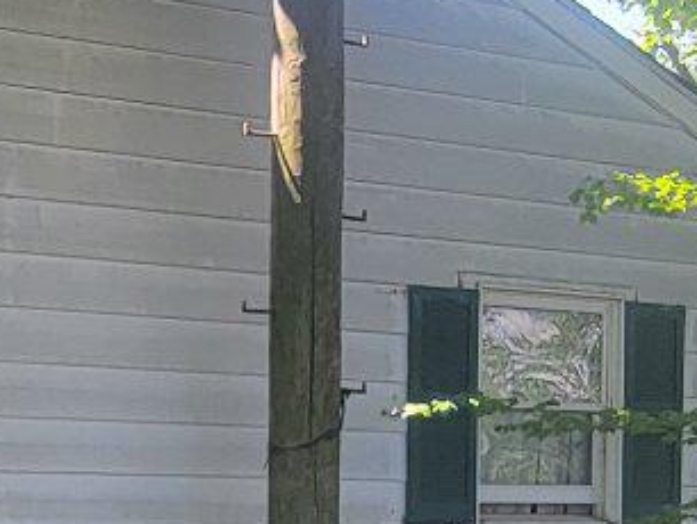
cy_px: 570
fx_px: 1753
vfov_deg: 16.5
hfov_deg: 21.6
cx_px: -16
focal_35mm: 87
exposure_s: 1/191
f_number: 2.2
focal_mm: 2.2
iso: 50
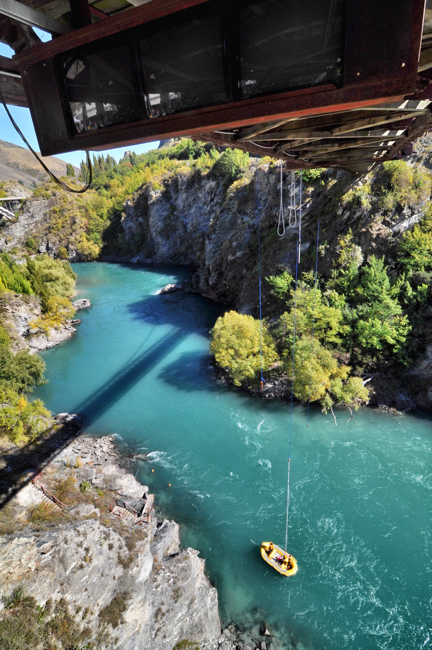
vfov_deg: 92.5
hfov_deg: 69.5
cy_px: 325
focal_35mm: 17
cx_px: 216
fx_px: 311
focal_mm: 11.5
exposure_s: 1/100
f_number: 11
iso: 200
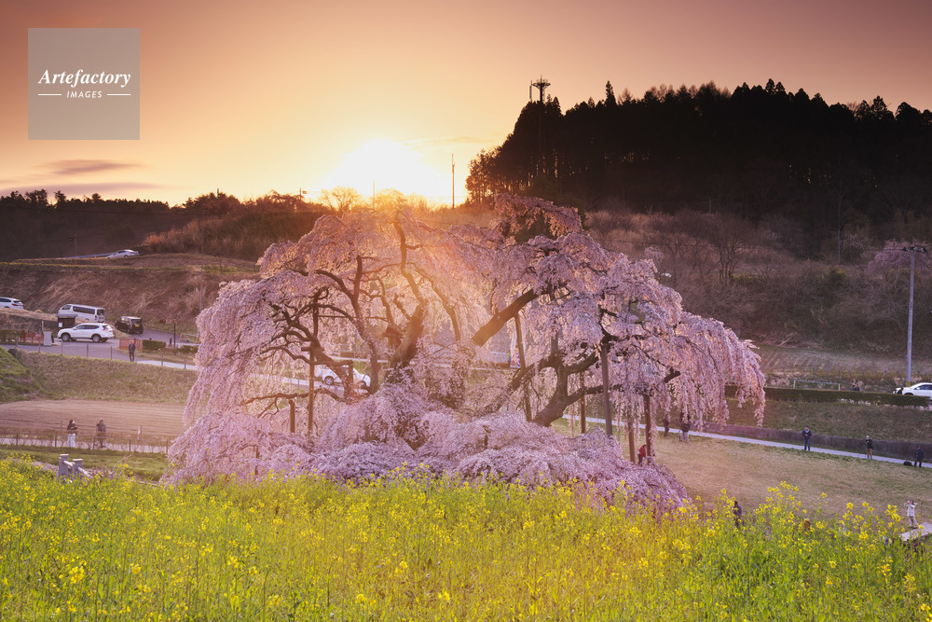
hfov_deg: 41.1
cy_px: 311
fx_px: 1243
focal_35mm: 48
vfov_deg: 28.1
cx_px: 466
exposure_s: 1/25
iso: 100
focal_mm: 48
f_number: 10
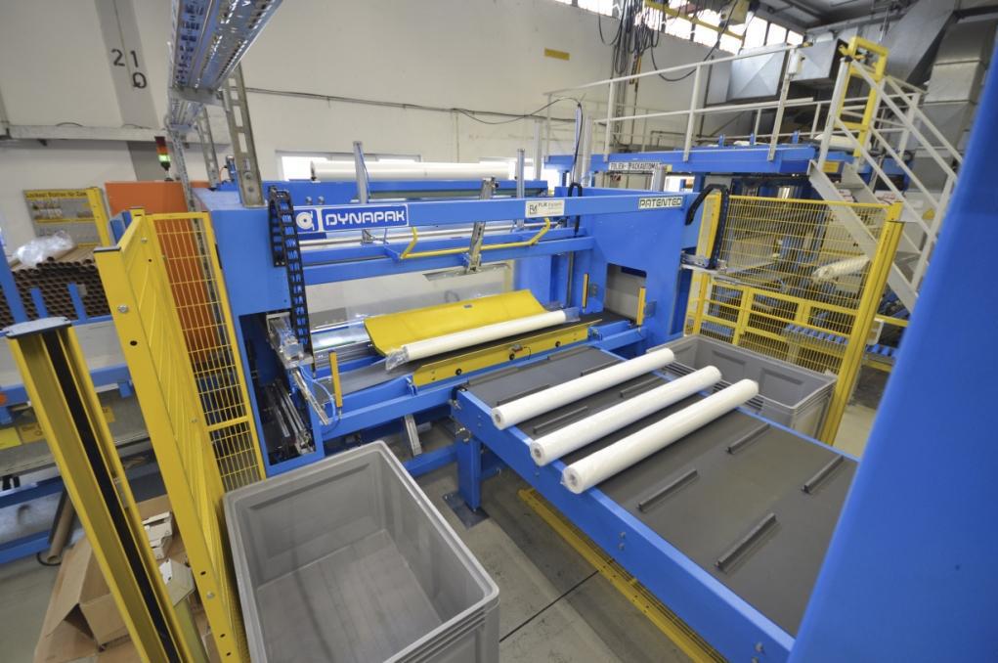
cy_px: 332
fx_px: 415
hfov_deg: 100.5
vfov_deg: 77.2
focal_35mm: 15
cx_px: 499
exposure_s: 1/60
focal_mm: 10
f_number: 4
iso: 450
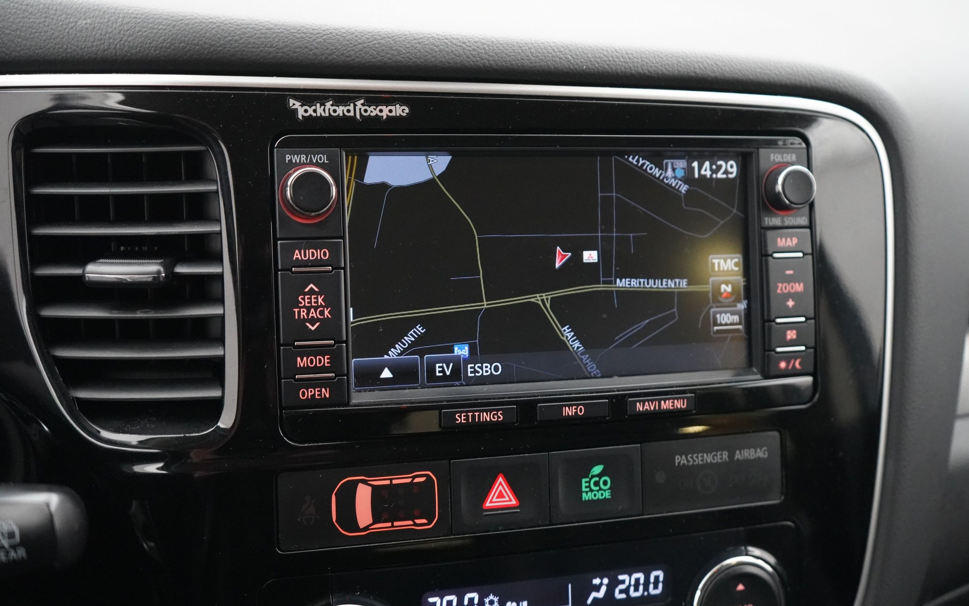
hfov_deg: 51.5
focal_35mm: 38
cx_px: 485
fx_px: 1004
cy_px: 283
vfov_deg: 33.6
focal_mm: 37
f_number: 4
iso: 10000
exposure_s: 1/60
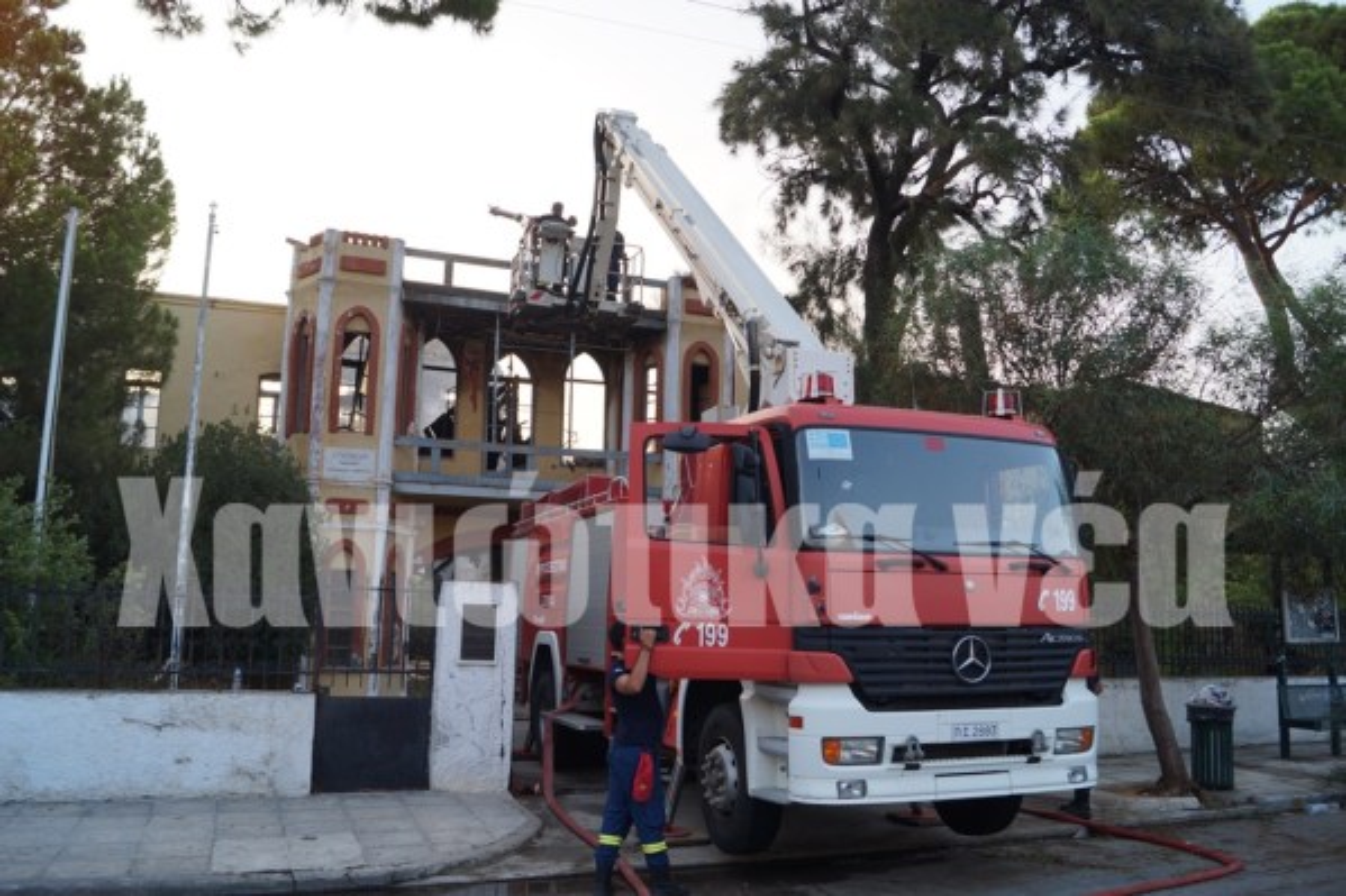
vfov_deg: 47.9
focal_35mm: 27
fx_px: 1009
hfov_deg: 67.4
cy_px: 448
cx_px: 673
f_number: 5
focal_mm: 18
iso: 100
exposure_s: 1/100
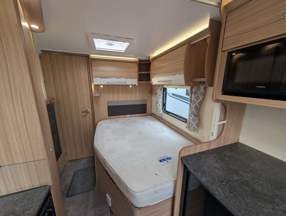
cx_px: 143
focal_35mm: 12
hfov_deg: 110.5
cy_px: 108
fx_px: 99
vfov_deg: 94.6
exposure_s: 1/157
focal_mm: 2.02
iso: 46
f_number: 1.7
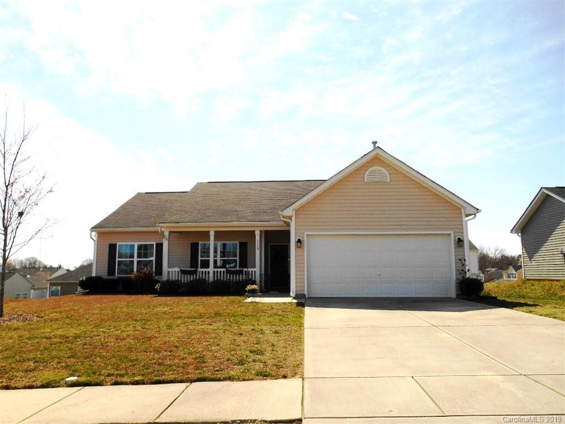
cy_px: 212
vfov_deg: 53.0
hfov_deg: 67.3
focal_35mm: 26
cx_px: 282
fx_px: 424
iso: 80
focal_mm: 4.7
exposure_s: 1/1250
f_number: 3.4
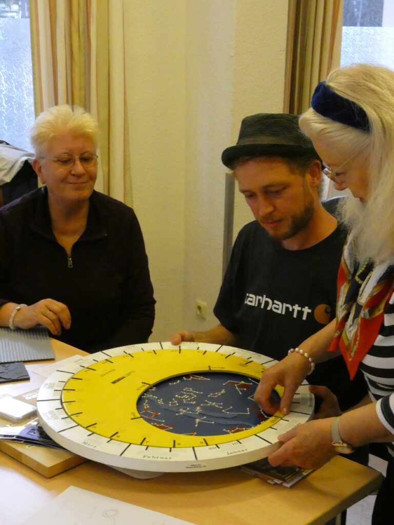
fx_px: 835
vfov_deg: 34.9
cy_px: 262
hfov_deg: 26.6
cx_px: 197
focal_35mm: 55
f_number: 4.9
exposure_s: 1/60
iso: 1600
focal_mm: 9.9
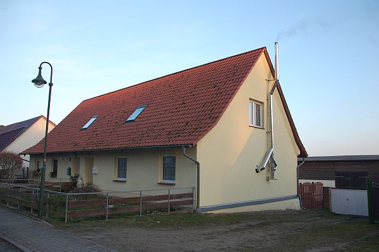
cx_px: 190
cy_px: 126
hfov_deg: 67.4
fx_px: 284
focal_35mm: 27
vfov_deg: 47.9
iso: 280
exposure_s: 1/125
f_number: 5.6
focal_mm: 18
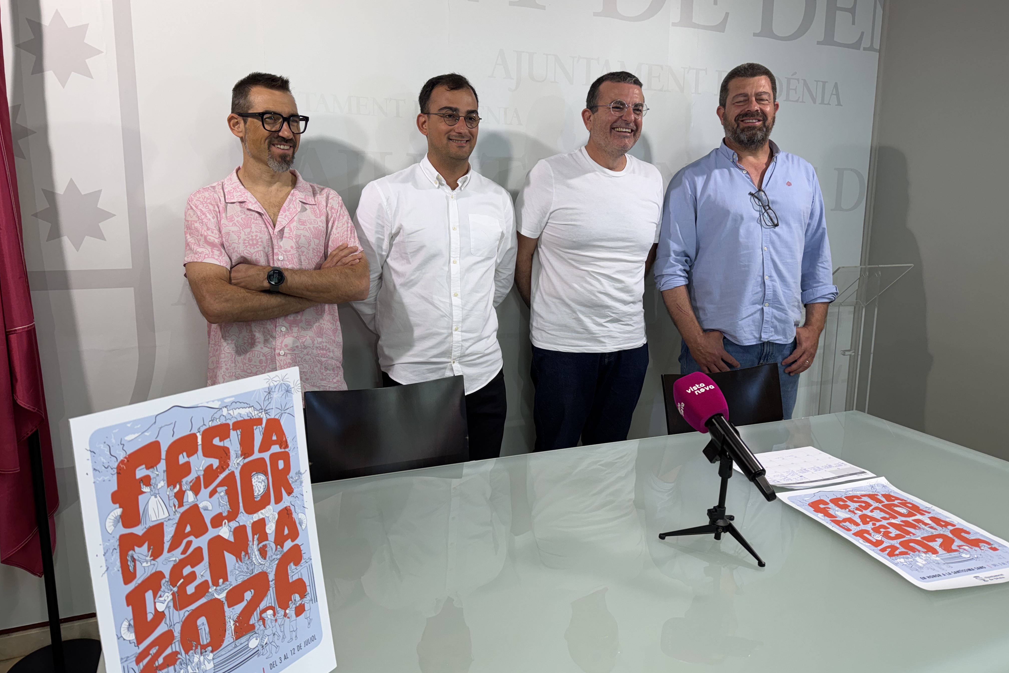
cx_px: 505
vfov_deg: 51.3
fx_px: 701
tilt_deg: -9.3
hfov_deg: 71.5
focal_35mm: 25
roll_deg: -0.5
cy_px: 315
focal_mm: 6.76
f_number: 1.78
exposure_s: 1/121
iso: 64
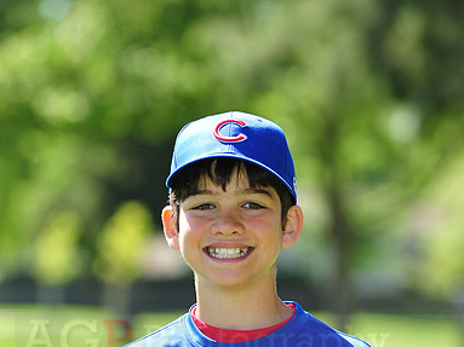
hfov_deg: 7.4
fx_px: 3605
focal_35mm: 269
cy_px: 331
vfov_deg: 5.5
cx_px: 231
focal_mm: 185
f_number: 5.6
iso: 200
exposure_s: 1/320
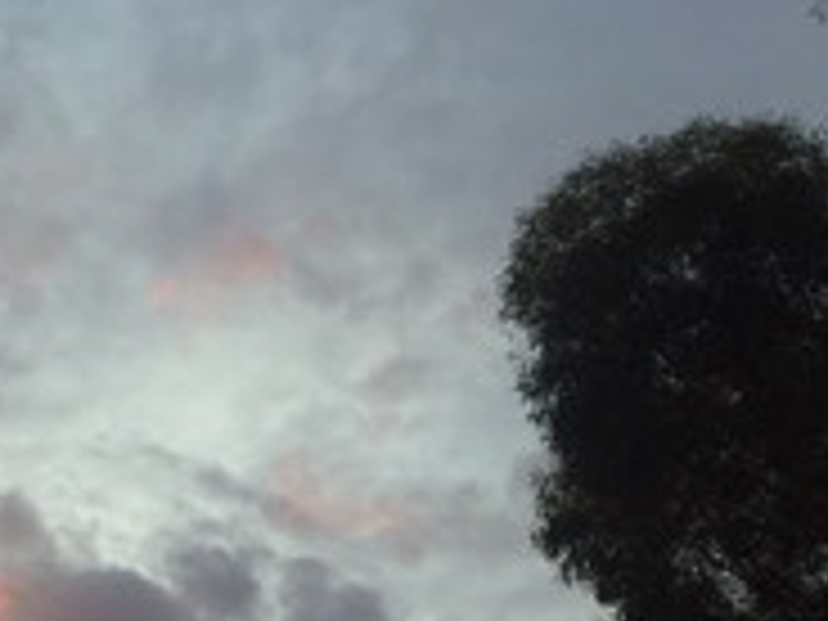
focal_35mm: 82
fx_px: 1961
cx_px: 63
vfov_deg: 17.0
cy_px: 796
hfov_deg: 23.1
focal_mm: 4.15
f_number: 2.2
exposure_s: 1/40
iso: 40
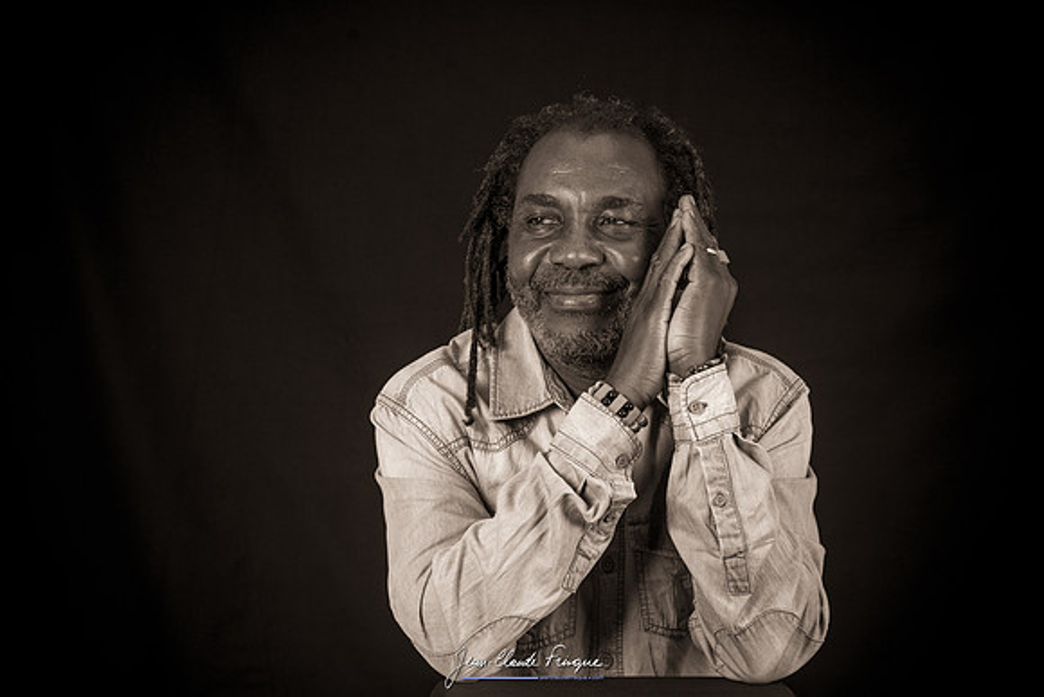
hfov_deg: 23.1
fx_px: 2558
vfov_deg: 15.5
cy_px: 348
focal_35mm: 88
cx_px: 522
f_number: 8
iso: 100
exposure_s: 1/100
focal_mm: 85
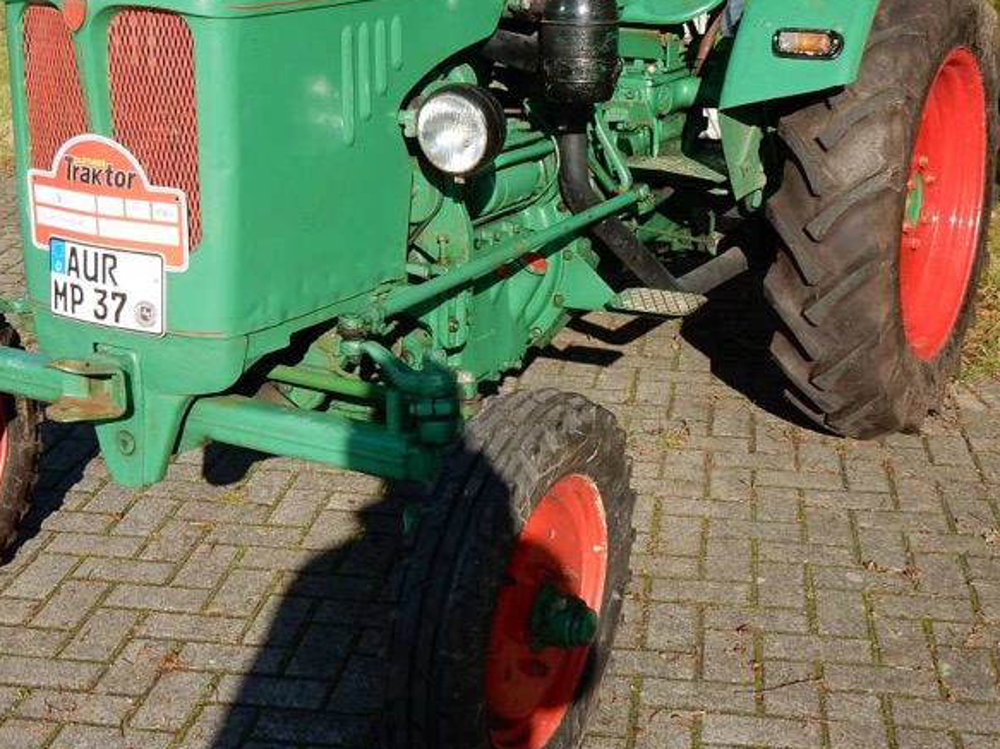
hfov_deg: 32.7
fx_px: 1704
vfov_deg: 24.8
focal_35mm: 59
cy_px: 310
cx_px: 463
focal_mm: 7.6
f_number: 4.2
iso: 125
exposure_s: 1/640
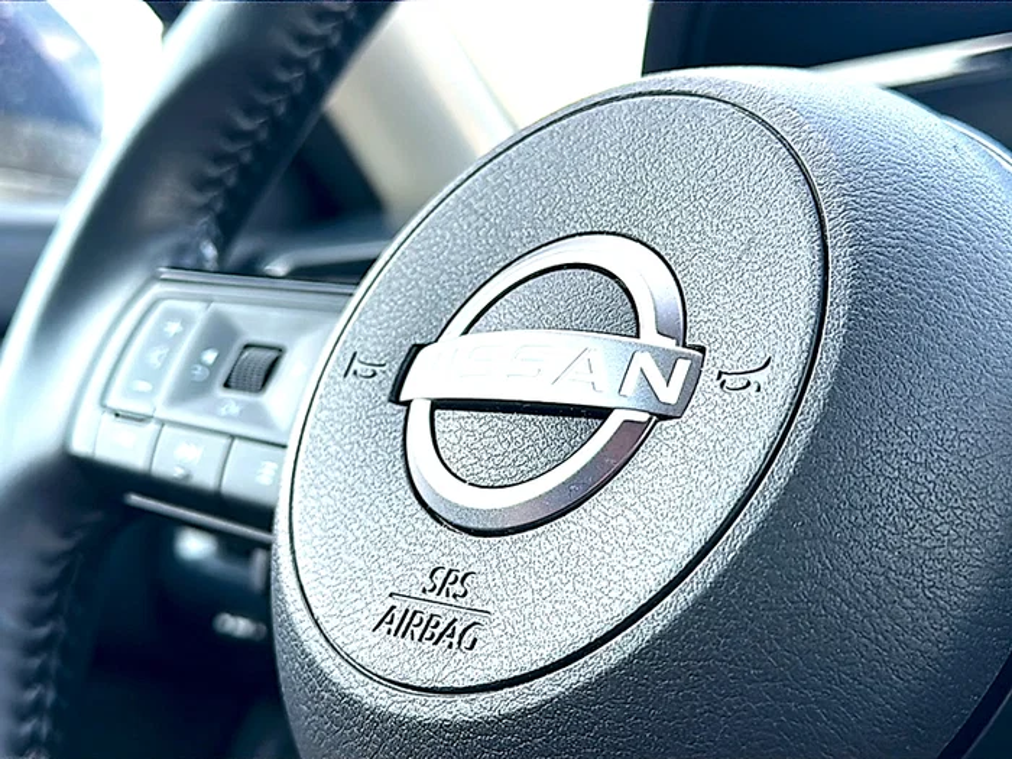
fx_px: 1169
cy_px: 380
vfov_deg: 36.0
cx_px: 506
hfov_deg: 46.8
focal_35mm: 40
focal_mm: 6.86
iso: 64
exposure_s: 1/211
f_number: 1.78
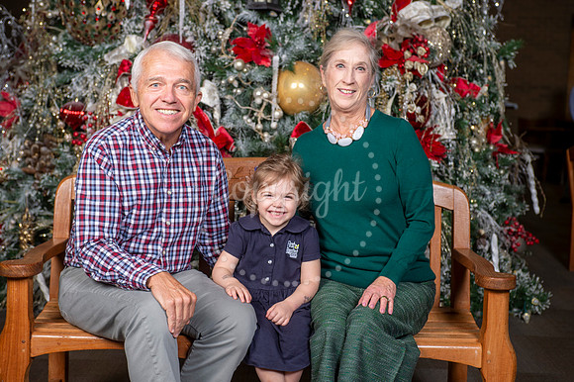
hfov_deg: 33.4
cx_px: 287
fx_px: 956
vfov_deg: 22.6
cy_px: 191
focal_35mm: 60
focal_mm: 60
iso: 160
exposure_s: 1/125
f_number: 7.1
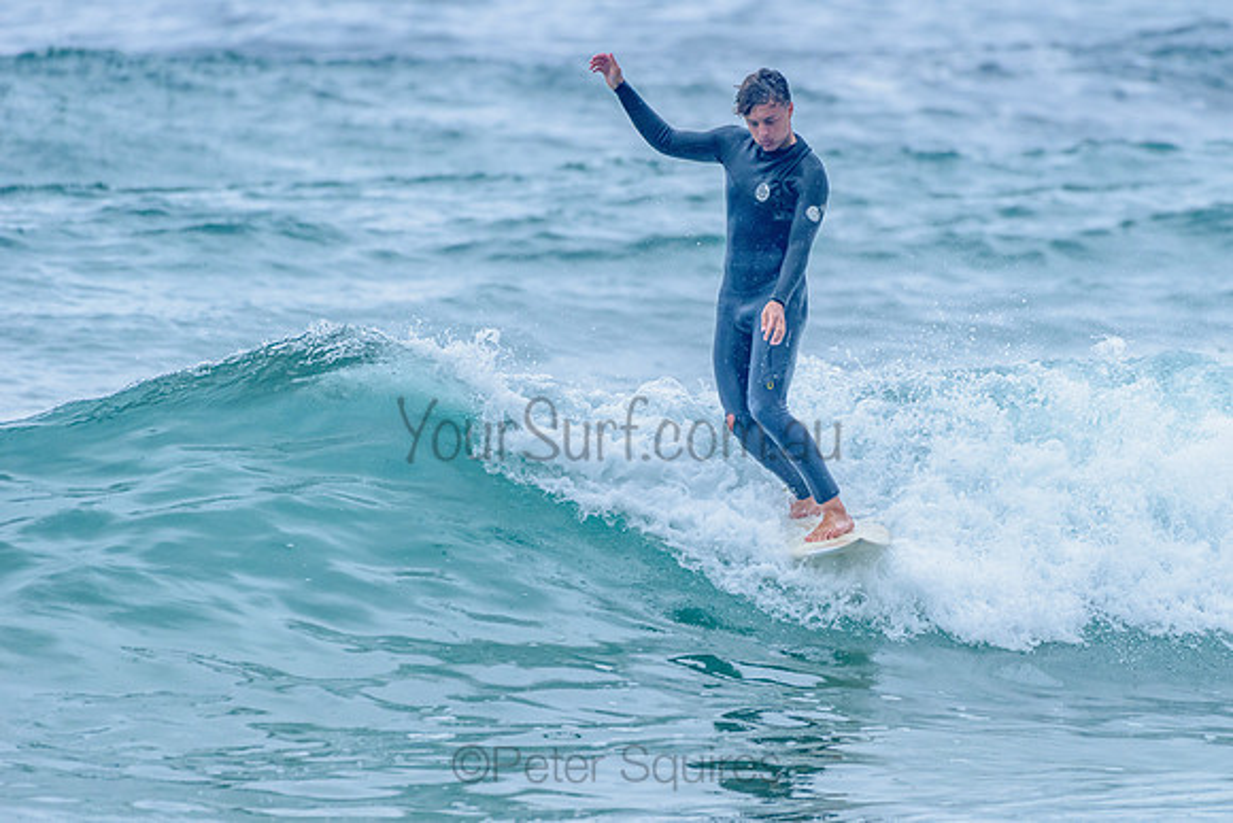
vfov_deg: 2.2
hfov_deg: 3.3
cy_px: 473
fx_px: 21504
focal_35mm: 628
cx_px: 765
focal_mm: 500
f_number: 5.6
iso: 800
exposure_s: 1/2000
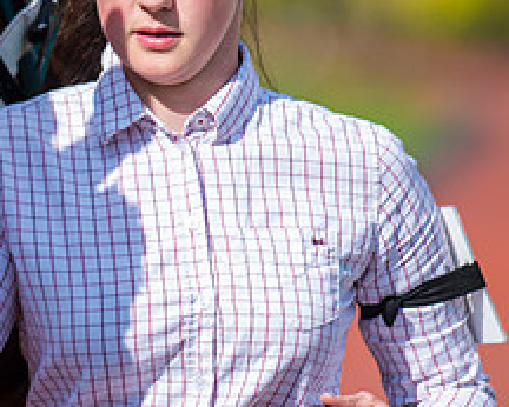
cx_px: -72
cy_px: -21
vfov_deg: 1.3
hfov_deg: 1.6
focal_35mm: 1173
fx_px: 17679
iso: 160
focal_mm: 400
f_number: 5
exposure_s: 1/1250
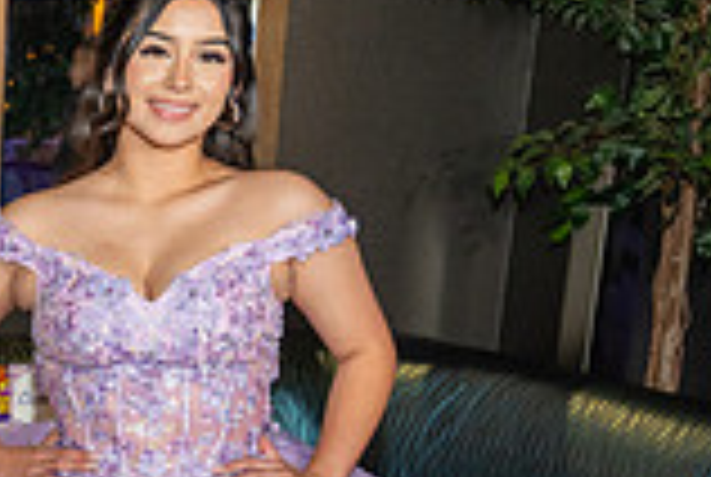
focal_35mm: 88
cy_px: 623
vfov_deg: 14.9
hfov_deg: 21.0
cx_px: -216
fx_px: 1741
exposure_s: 1/125
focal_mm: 24
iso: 1000
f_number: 2.8
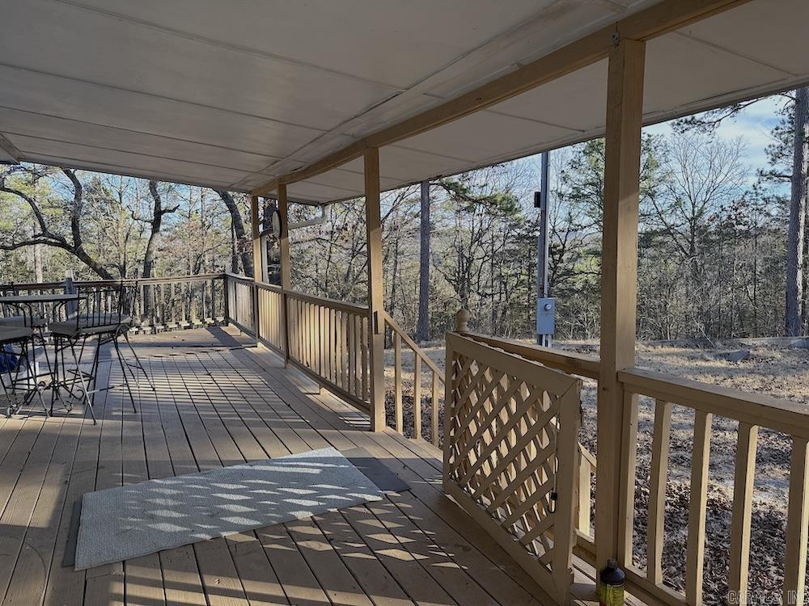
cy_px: 303
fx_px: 561
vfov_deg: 56.8
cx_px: 404
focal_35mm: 24
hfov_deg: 71.6
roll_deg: +0.6
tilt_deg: -5.3
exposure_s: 1/702
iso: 100
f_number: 1.78
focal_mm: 6.76
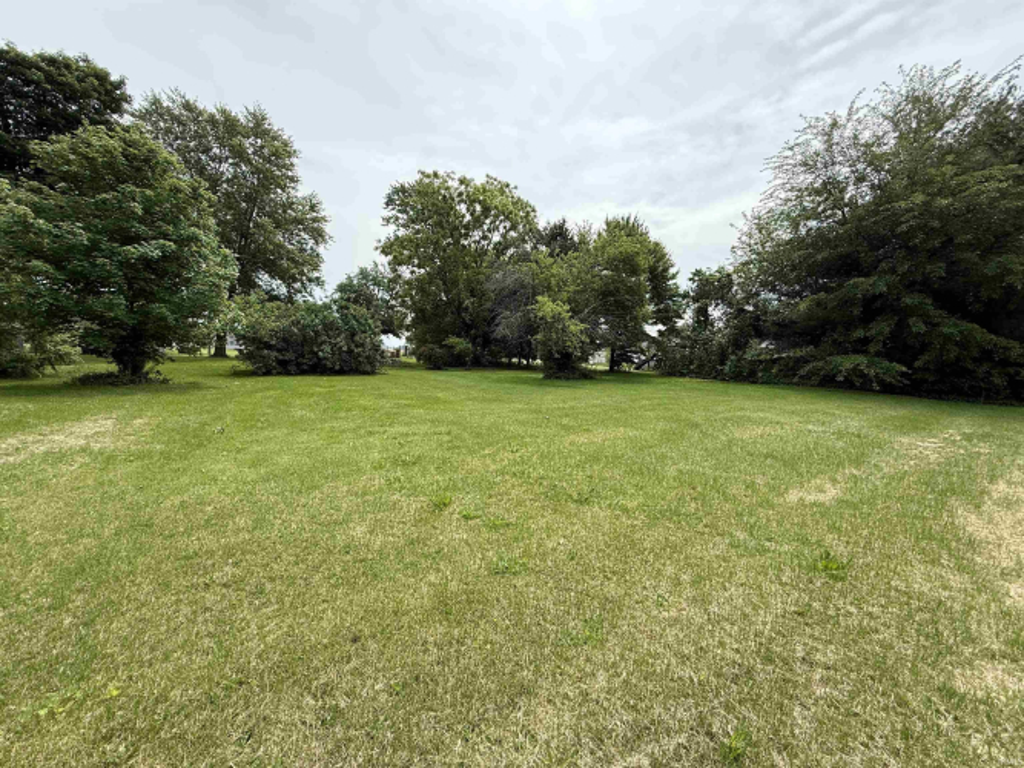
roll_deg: -3.0
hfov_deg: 102.1
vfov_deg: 85.7
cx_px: 512
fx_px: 414
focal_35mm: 14
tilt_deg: -4.4
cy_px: 384
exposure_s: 1/1105
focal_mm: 2.22
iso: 64
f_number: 2.2
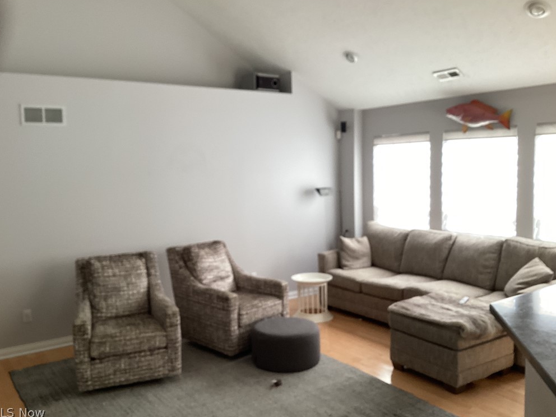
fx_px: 514
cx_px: 274
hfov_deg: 56.8
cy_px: 207
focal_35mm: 32
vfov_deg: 44.2
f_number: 2.4
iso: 64
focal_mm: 3.3
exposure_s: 1/60
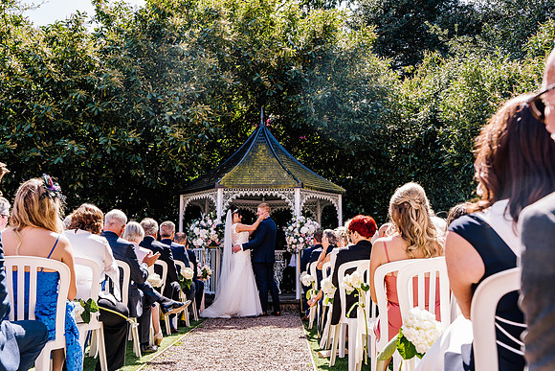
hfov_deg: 54.0
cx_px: 278
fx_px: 544
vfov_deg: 37.6
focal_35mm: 35
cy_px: 186
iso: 160
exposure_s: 1/200
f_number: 5
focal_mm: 35
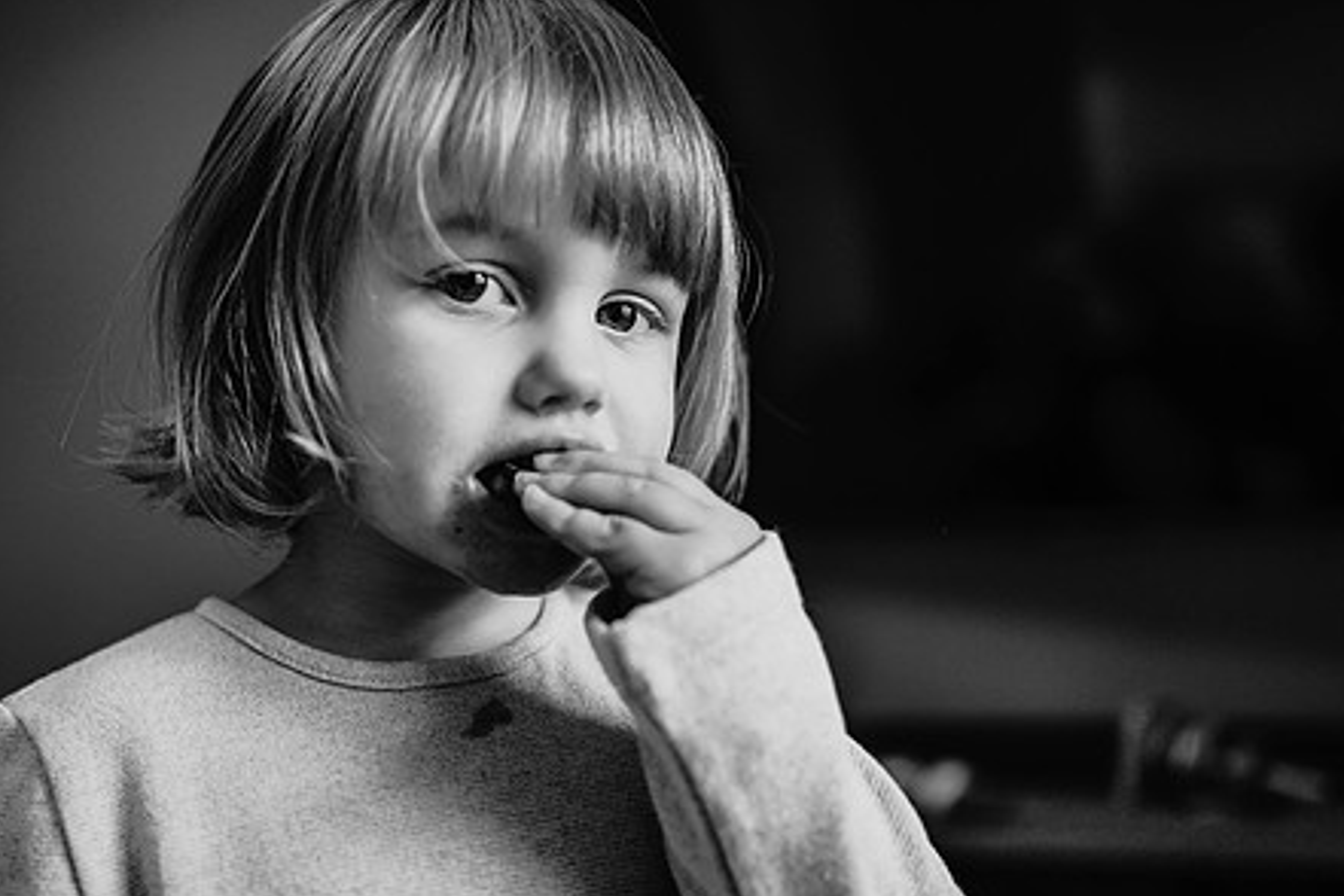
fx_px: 1717
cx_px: 567
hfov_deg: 42.6
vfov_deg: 29.2
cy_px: 421
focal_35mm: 46
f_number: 2
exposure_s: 1/160
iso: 250
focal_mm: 35
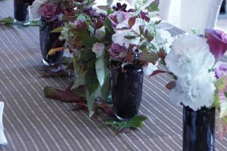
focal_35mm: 145
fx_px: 914
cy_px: 23
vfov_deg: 9.4
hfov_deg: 14.1
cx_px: 88
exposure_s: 1/200
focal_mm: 70
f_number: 9
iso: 3200
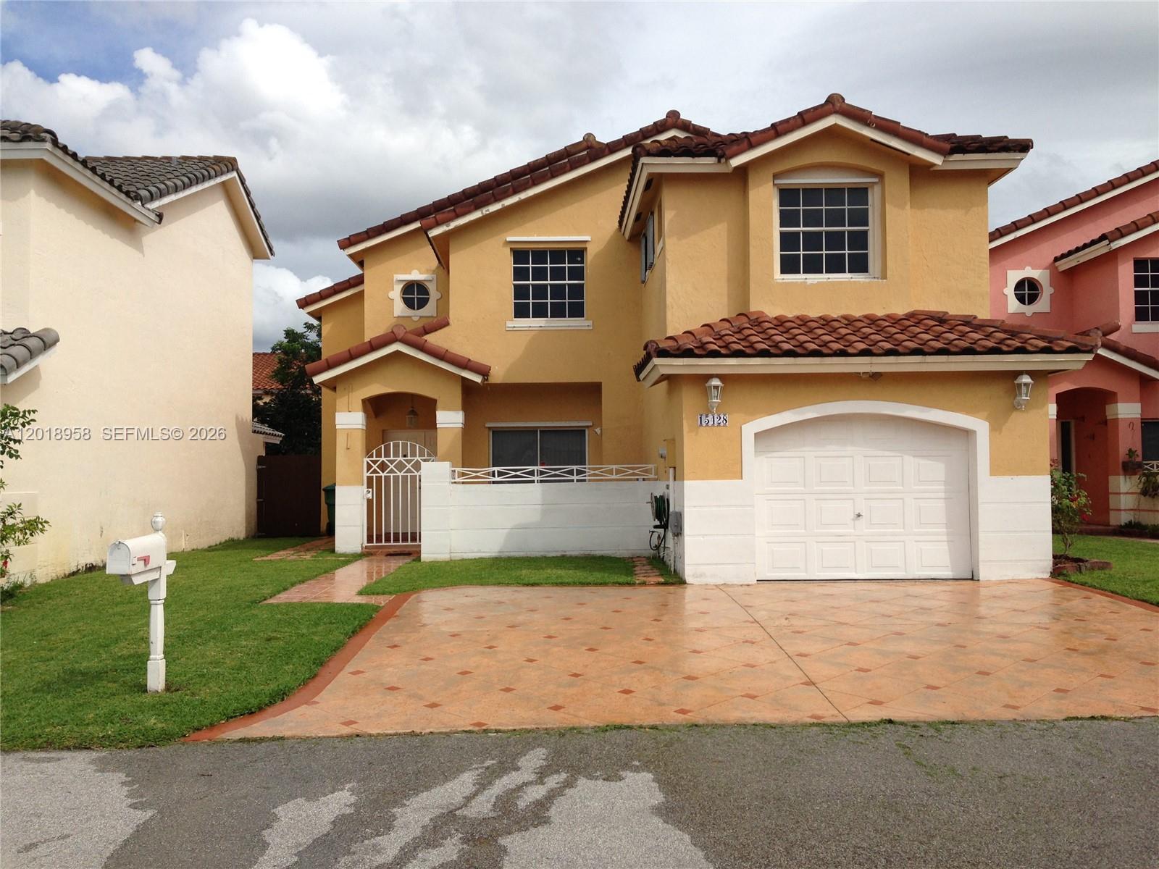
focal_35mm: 33
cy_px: 434
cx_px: 580
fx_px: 1105
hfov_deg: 55.4
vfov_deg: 42.9
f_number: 2.4
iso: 50
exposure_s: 1/1808
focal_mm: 4.13
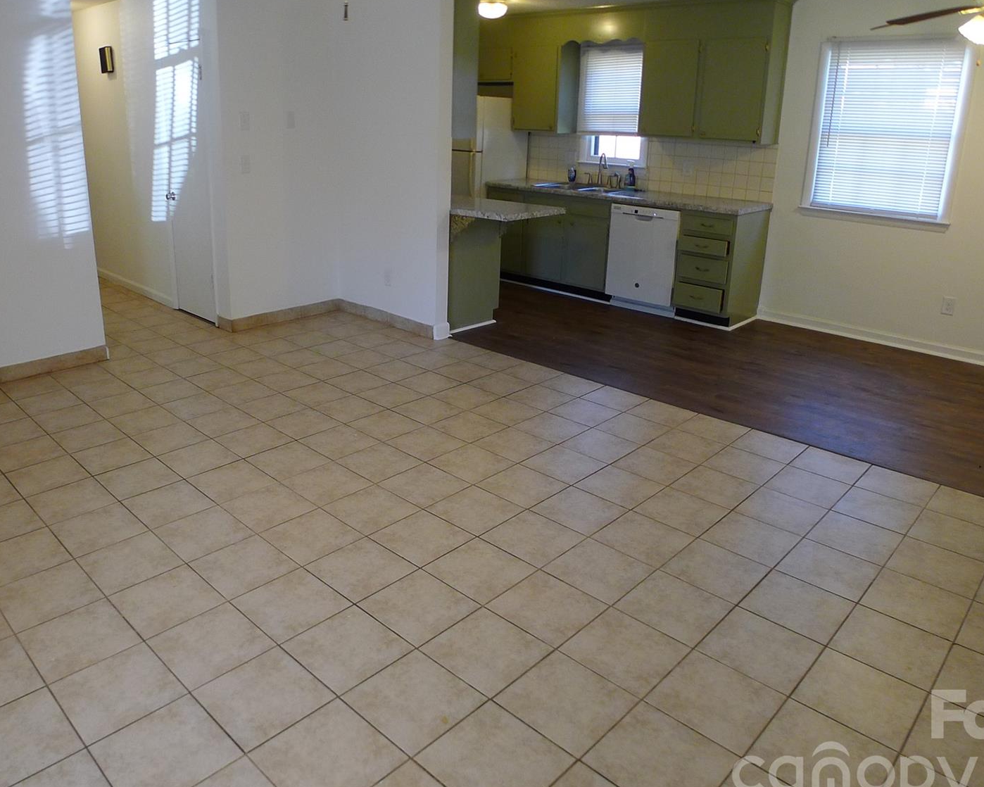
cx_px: 435
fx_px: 961
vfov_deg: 44.5
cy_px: 347
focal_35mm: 33
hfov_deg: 54.1
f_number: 2
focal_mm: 5.1
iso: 200
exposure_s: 1/60
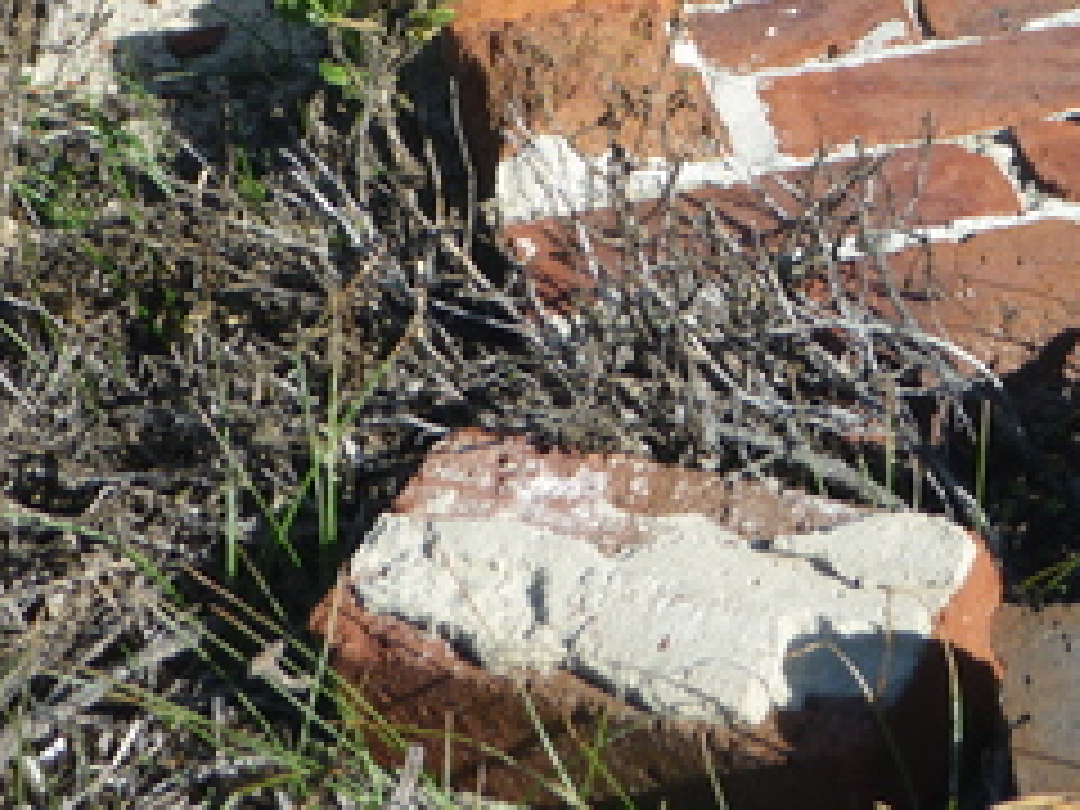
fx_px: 2746
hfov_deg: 21.3
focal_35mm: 88
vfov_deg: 16.4
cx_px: 1130
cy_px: -11
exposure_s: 1/320
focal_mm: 7.4
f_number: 4.2
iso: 80
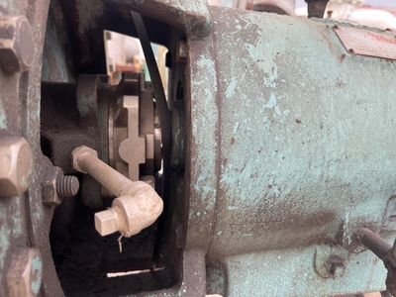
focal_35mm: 26
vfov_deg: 53.1
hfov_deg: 67.3
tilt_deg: -14.4
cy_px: 148
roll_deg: -3.4
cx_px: 198
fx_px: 297
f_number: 1.6
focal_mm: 5.1
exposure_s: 1/245
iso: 32
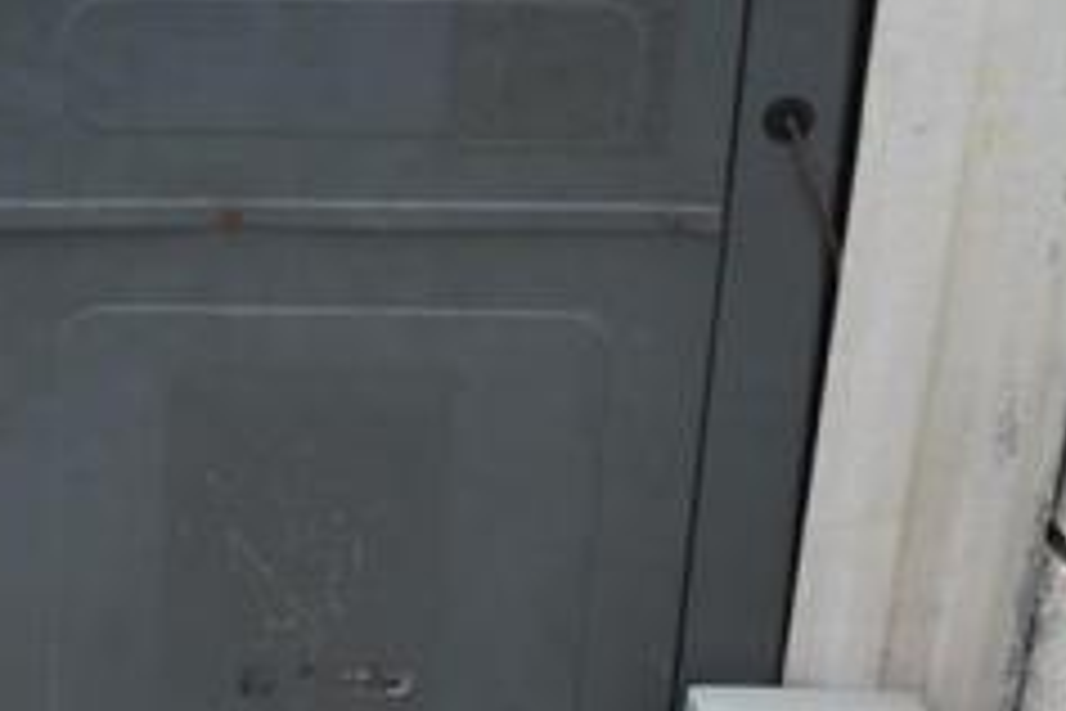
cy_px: 464
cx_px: 81
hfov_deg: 16.4
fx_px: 3642
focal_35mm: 123
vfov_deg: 11.1
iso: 100
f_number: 7.1
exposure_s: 1/200
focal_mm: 18
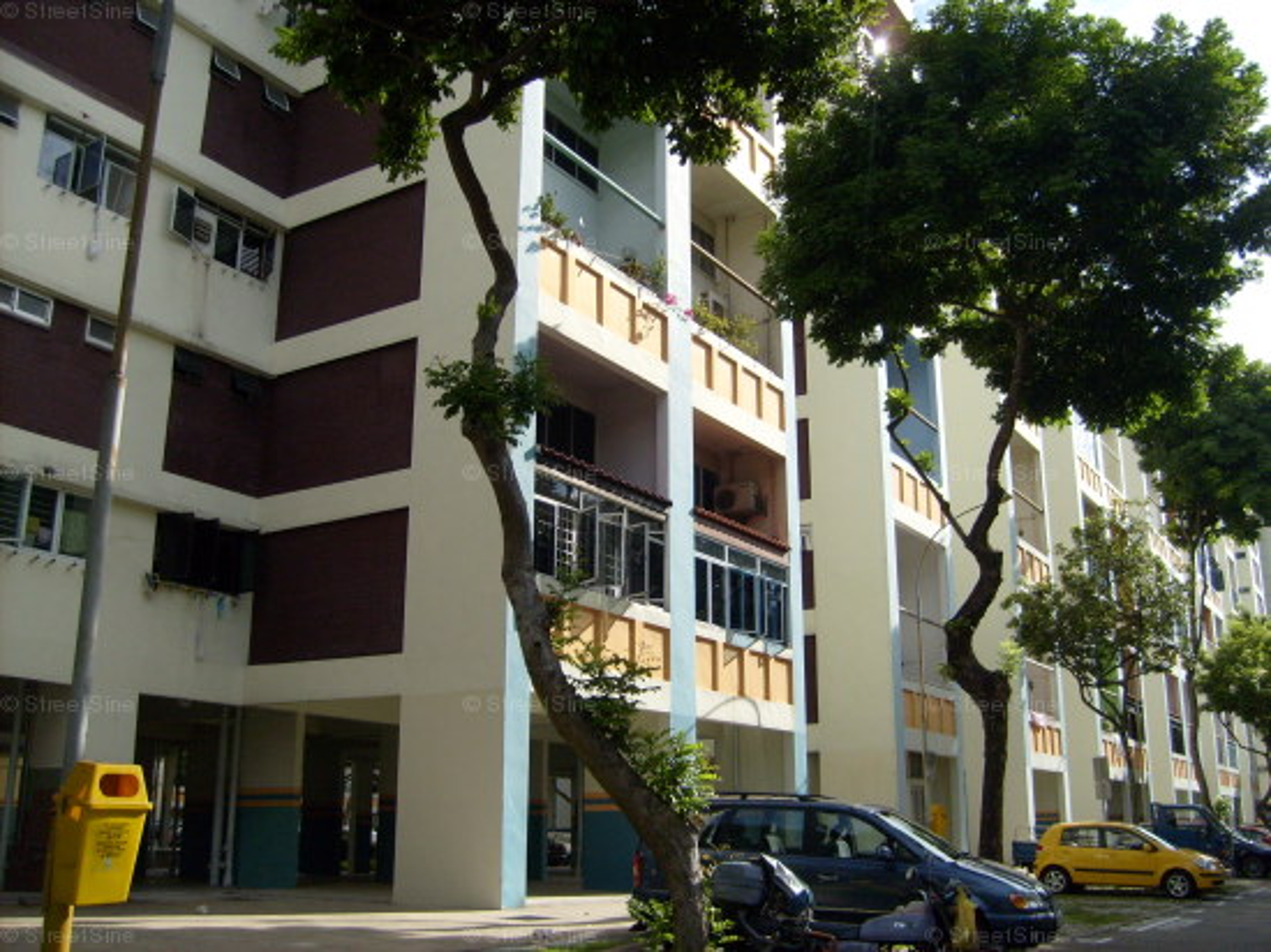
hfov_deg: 52.6
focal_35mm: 35
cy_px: 476
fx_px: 1285
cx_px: 636
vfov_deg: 40.7
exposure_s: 1/250
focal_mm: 5.8
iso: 80
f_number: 7.1
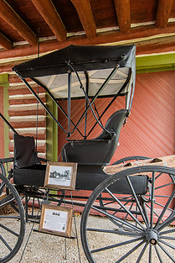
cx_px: 59
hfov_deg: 47.2
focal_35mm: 27
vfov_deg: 66.6
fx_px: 197
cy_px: 160
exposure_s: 1/640
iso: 500
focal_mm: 14
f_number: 2.8
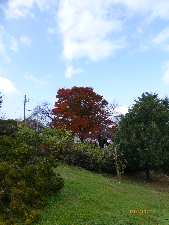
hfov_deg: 56.8
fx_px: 156
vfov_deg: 71.6
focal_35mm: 24
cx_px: 84
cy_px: 112
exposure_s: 1/400
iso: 100
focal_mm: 4.3
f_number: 4
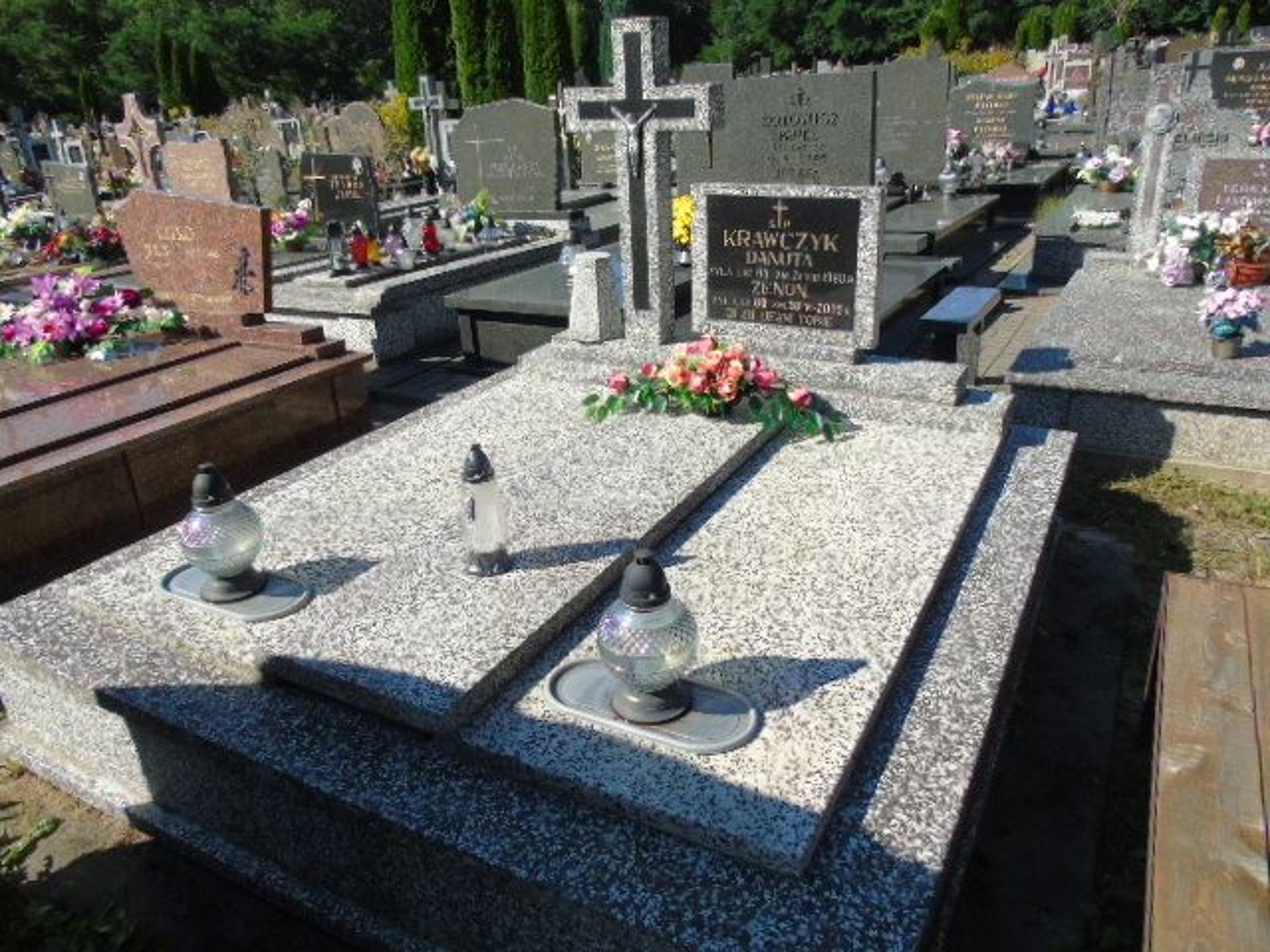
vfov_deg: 54.9
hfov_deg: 69.4
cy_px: 476
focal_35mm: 25
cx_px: 635
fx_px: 917
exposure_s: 1/640
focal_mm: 4.4
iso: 80
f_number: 3.4
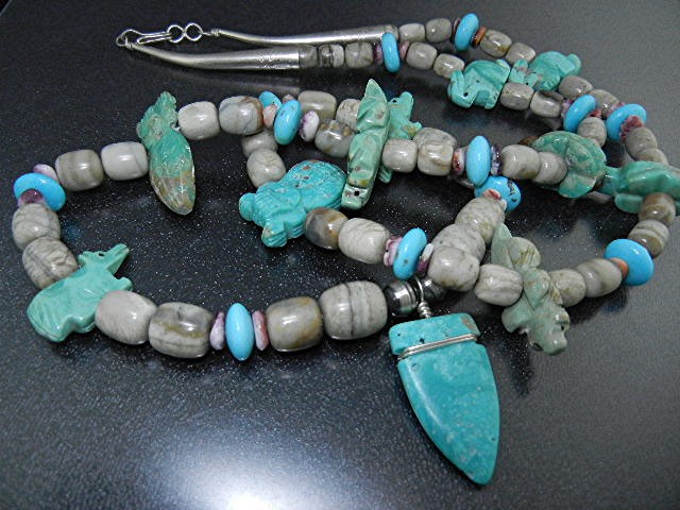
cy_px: 255
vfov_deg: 46.8
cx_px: 340
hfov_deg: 60.0
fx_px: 589
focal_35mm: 30
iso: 641
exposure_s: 1/30
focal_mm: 5.4
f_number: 7
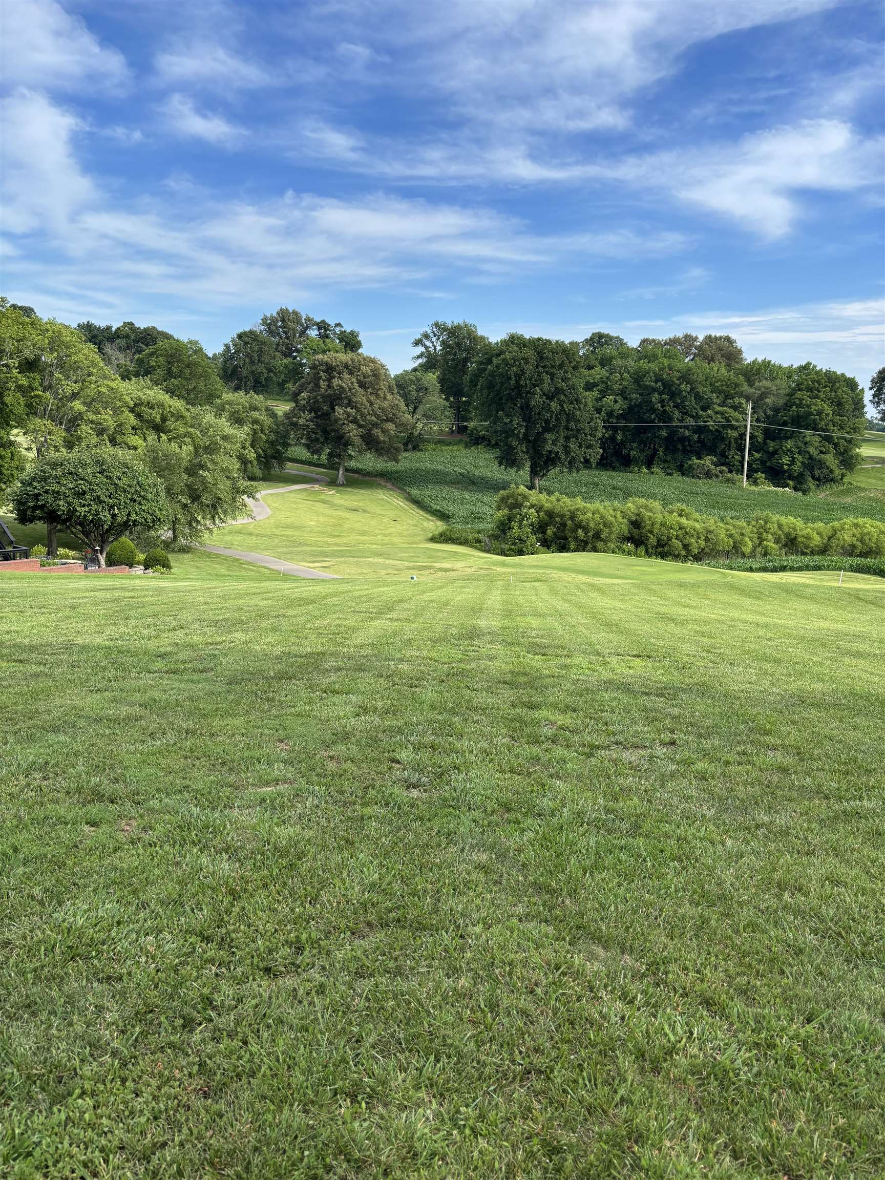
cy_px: 590
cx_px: 442
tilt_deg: -12.2
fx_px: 886
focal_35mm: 26
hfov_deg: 53.1
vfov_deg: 67.3
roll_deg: -2.0
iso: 50
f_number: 1.6
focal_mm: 5.96
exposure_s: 1/1616
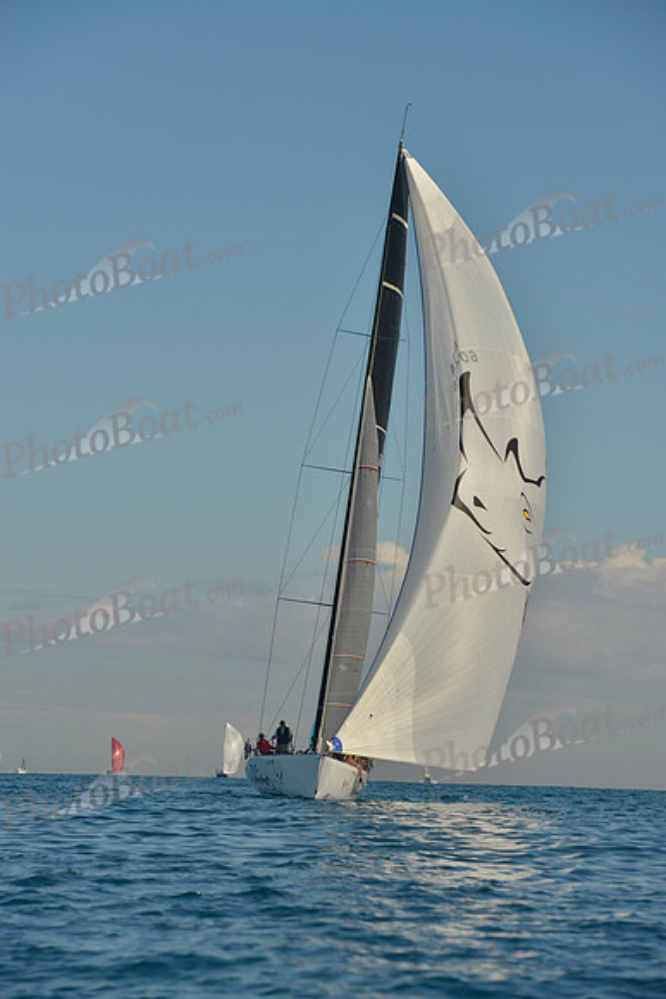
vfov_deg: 17.1
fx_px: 3328
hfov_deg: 11.4
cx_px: 333
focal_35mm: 120
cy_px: 500
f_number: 7.1
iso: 200
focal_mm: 120
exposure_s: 1/800
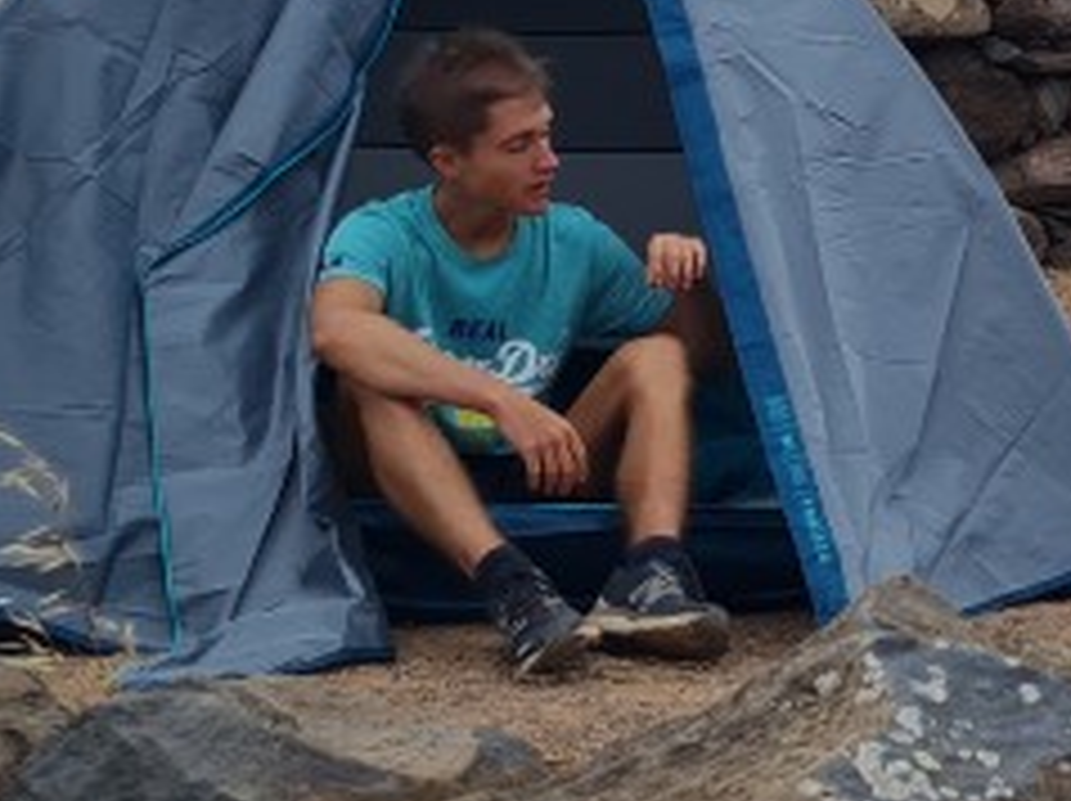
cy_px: 9
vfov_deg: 13.0
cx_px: 1683
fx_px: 3462
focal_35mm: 112
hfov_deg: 15.9
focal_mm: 5.4
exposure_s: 1/574
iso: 50
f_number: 1.8
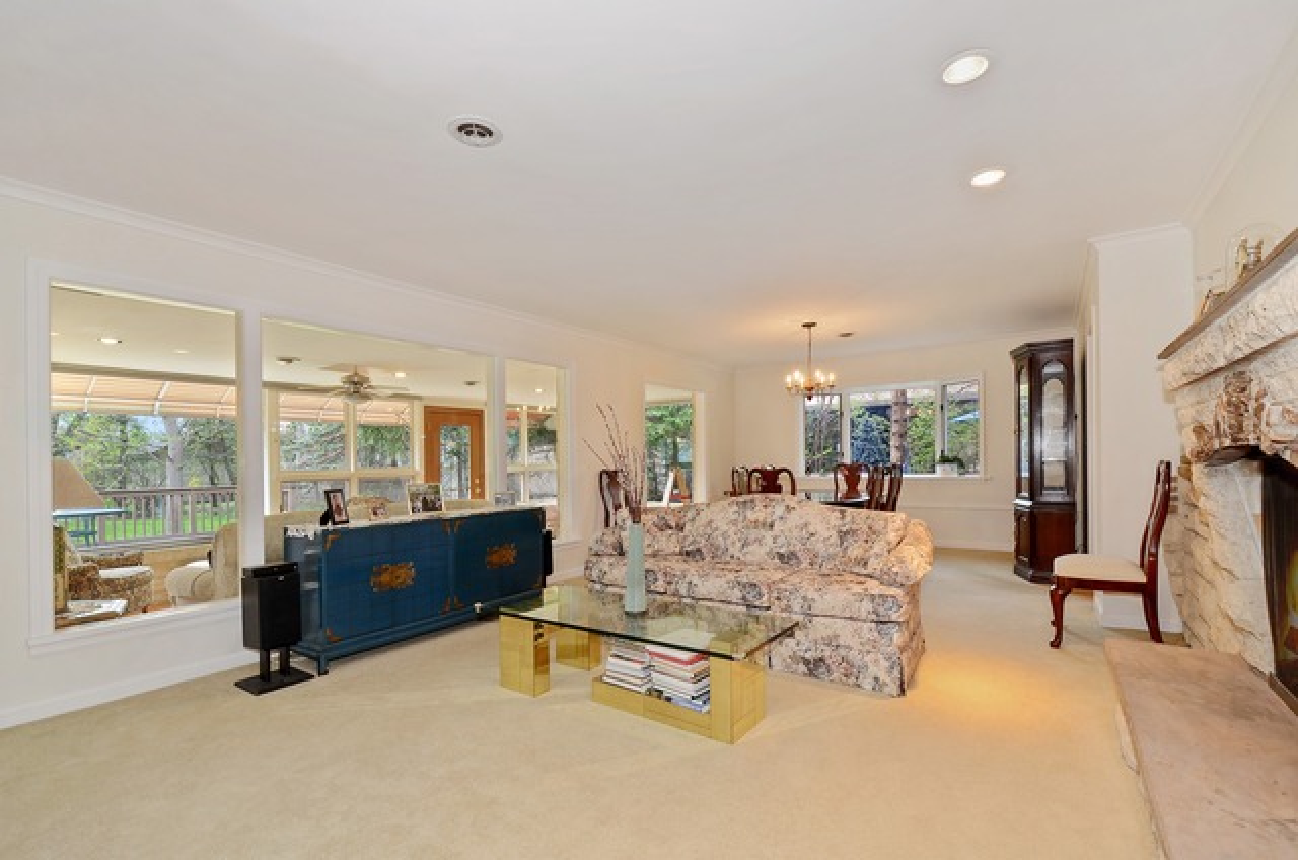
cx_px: 649
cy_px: 430
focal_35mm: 15
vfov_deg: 77.1
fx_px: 540
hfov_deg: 100.5
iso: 200
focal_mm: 10
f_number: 8
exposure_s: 1/6
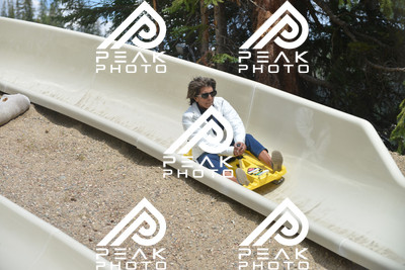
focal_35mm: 122
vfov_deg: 11.2
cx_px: 202
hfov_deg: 16.8
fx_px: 1373
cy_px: 135
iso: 180
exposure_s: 1/800
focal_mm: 122
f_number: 6.3
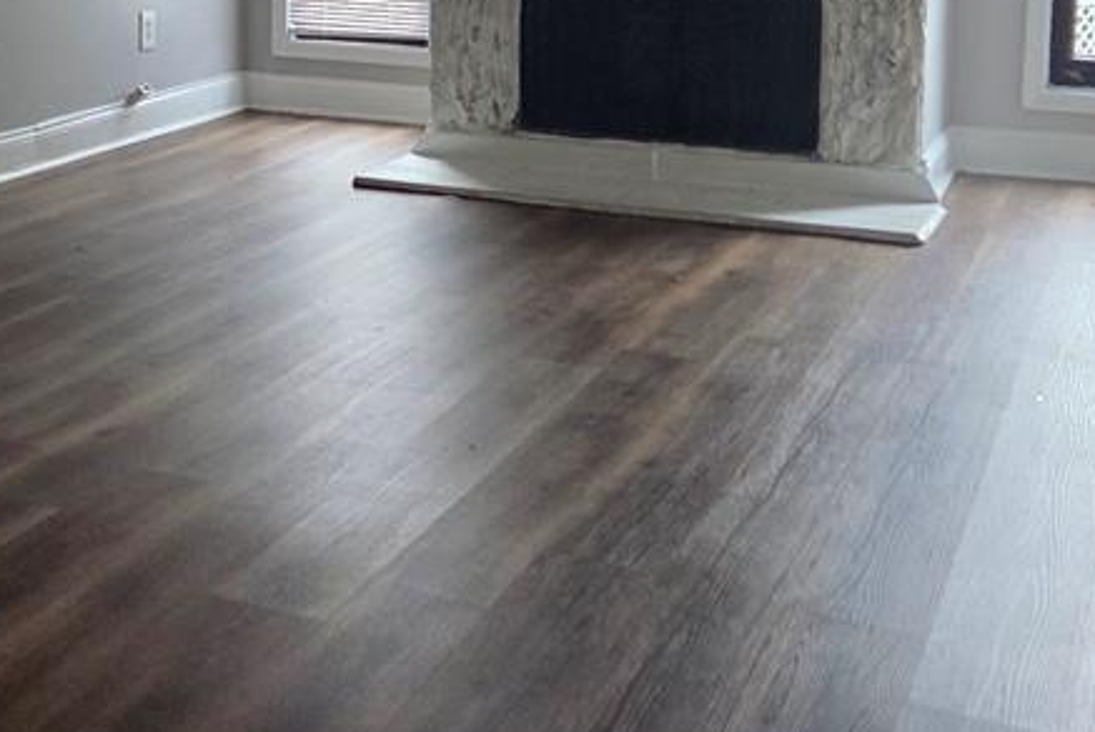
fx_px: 1704
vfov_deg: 23.2
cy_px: 3
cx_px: 288
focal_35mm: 56
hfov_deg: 34.9
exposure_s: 1/180
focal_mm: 5.4
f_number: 1.8
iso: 200
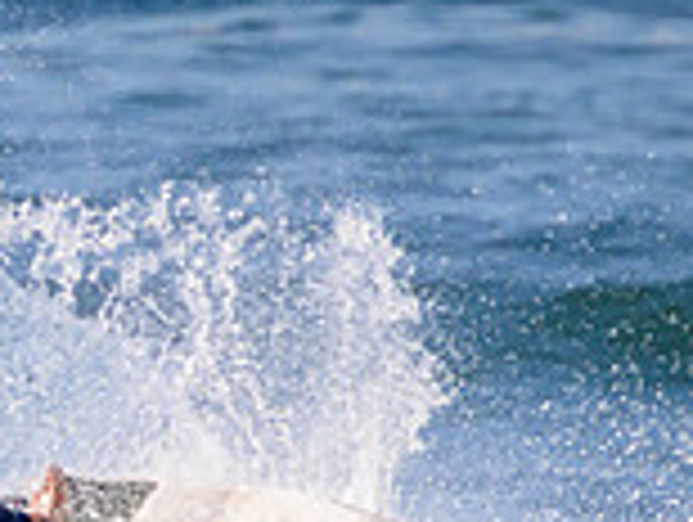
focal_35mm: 2893
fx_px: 58007
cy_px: 844
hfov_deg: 0.7
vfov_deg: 0.5
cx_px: -306
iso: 1000
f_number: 11
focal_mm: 800
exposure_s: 1/2000
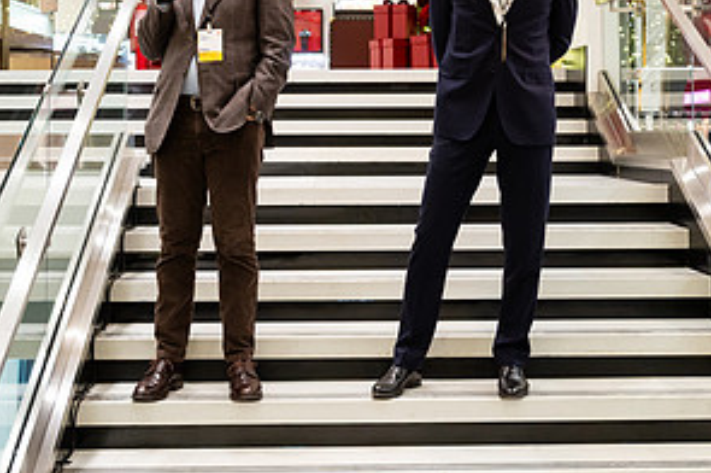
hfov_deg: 33.4
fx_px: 1184
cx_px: 366
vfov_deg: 22.2
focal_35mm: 60
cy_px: 84
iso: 1250
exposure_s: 1/160
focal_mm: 28
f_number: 3.2
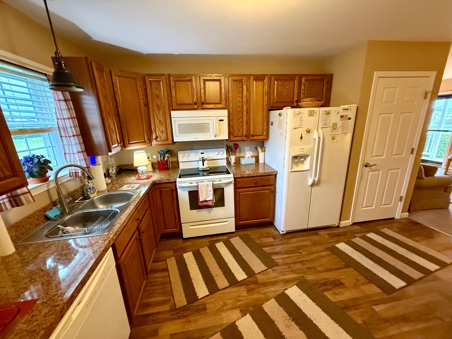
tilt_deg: -14.4
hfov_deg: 102.1
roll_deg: +2.4
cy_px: 170
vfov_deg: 85.7
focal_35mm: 14
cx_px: 226
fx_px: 183
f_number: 2.2
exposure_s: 1/60
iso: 500
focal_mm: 2.22
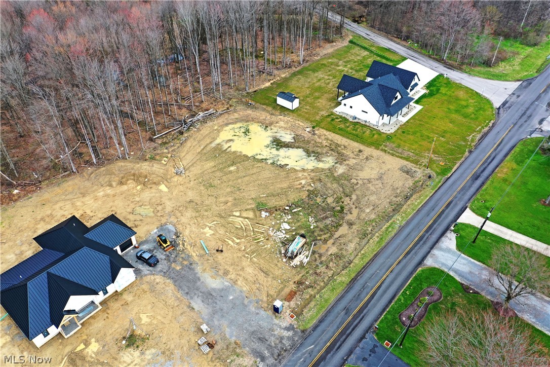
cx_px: 275
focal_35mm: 28
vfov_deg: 46.4
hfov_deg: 65.5
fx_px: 428
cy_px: 184
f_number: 5
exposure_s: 1/200
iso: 100
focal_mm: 10.26
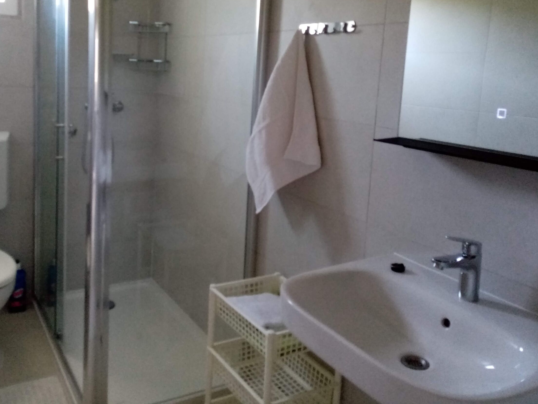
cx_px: 232
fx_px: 513
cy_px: 148
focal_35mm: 33
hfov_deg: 55.2
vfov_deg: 42.6
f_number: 1.8
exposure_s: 1/33.3
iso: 453
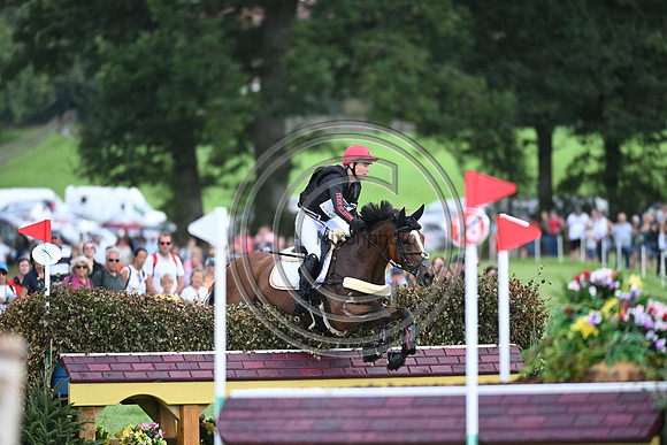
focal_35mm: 400
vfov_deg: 3.4
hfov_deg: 5.2
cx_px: 334
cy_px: 222
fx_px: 7412
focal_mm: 400
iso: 1000
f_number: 5
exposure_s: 1/1600
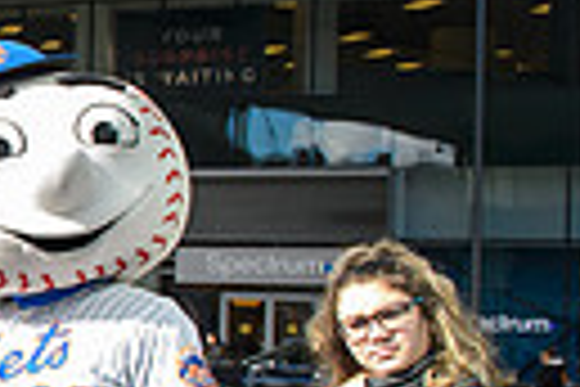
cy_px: 266
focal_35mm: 108
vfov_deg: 12.7
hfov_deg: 14.9
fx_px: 1740
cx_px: -629
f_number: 5.6
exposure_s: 1/250
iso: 400
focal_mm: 24
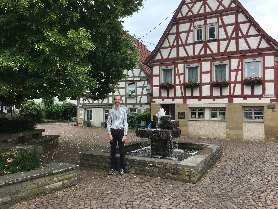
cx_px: 139
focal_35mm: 29
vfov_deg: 48.2
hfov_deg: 61.7
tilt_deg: +1.8
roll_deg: +0.0
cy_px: 104
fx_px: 233
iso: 25
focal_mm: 4.15
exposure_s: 1/668
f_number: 2.2
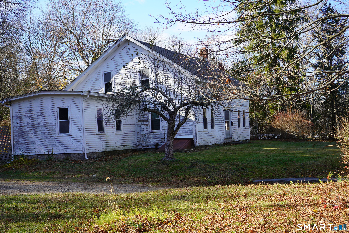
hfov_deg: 39.6
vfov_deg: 27.0
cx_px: 174
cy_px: 116
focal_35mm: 50
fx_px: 485
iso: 100
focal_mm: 50
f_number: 7.1
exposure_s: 1/100
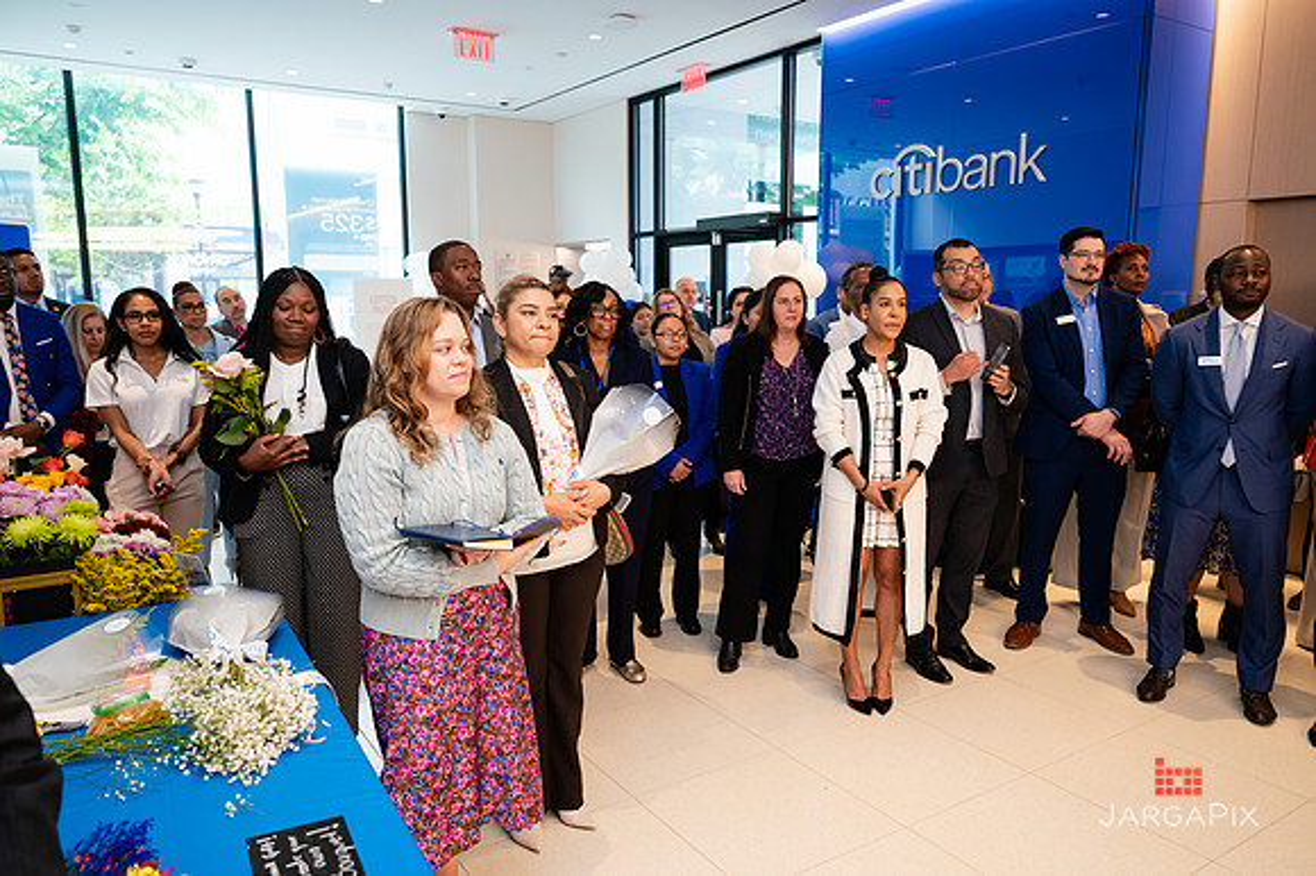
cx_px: 658
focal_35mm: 26
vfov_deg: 49.0
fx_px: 960
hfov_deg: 68.8
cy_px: 438
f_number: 3.2
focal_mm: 26
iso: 500
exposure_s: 1/200
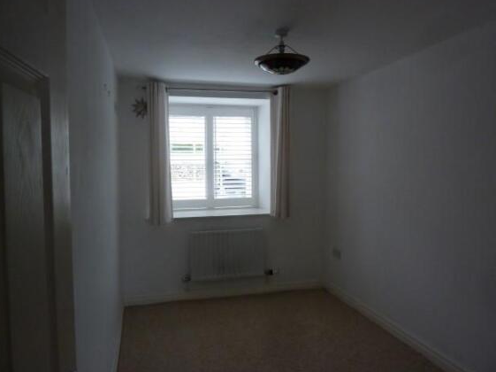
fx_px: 372
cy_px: 184
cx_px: 252
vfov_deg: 53.0
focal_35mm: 26
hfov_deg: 67.3
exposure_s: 1/30
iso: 200
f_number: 3.3
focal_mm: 4.1
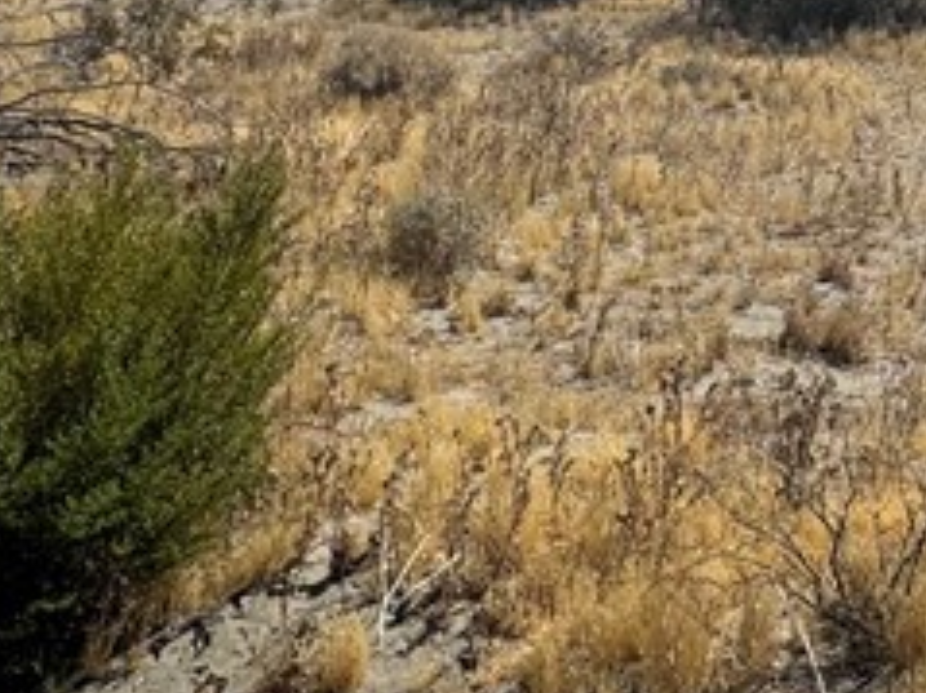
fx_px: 1604
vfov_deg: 22.2
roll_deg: +1.3
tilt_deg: -0.4
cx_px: 872
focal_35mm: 60
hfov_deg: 30.5
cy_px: -182
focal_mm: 2.22
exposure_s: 1/3906
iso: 50
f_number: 2.2
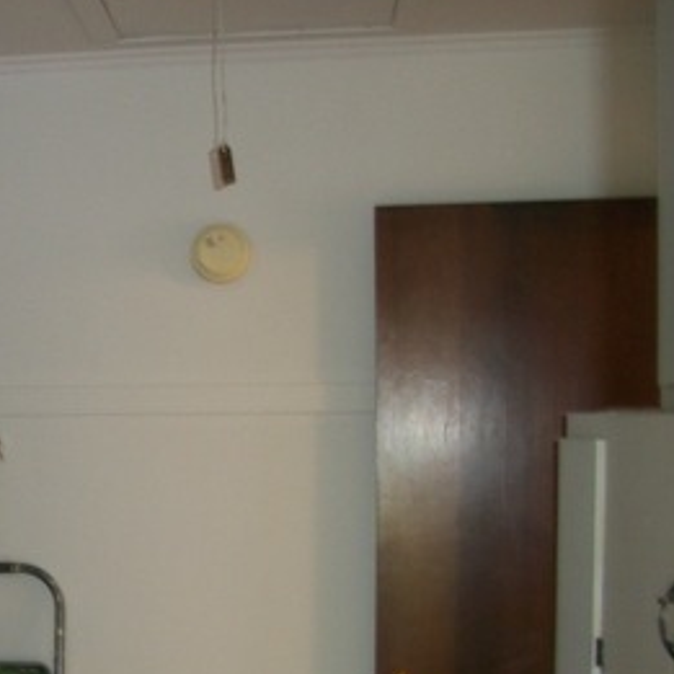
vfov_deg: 22.4
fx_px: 1674
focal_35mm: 76
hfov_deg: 21.1
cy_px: 545
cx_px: -145
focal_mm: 6.3
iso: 80
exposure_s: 1/2
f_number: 3.1
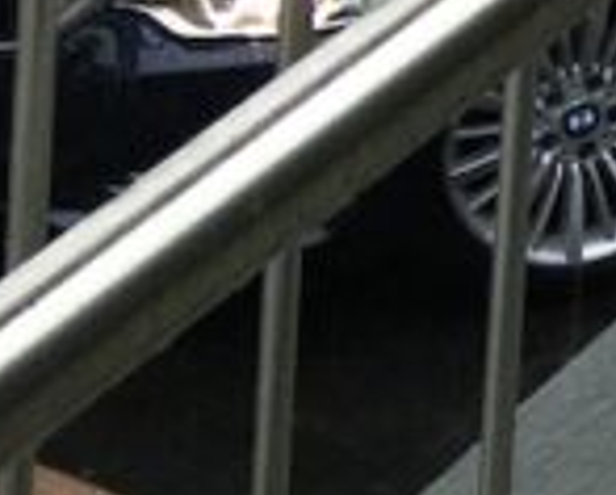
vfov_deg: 7.3
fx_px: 3596
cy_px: -776
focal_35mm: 197
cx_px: 2041
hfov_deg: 8.0
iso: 25
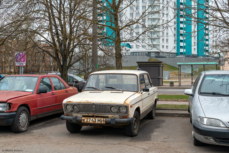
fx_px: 258
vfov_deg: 33.0
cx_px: 114
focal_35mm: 40
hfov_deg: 47.9
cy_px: 76
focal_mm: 27
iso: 280
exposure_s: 1/250
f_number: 5.6
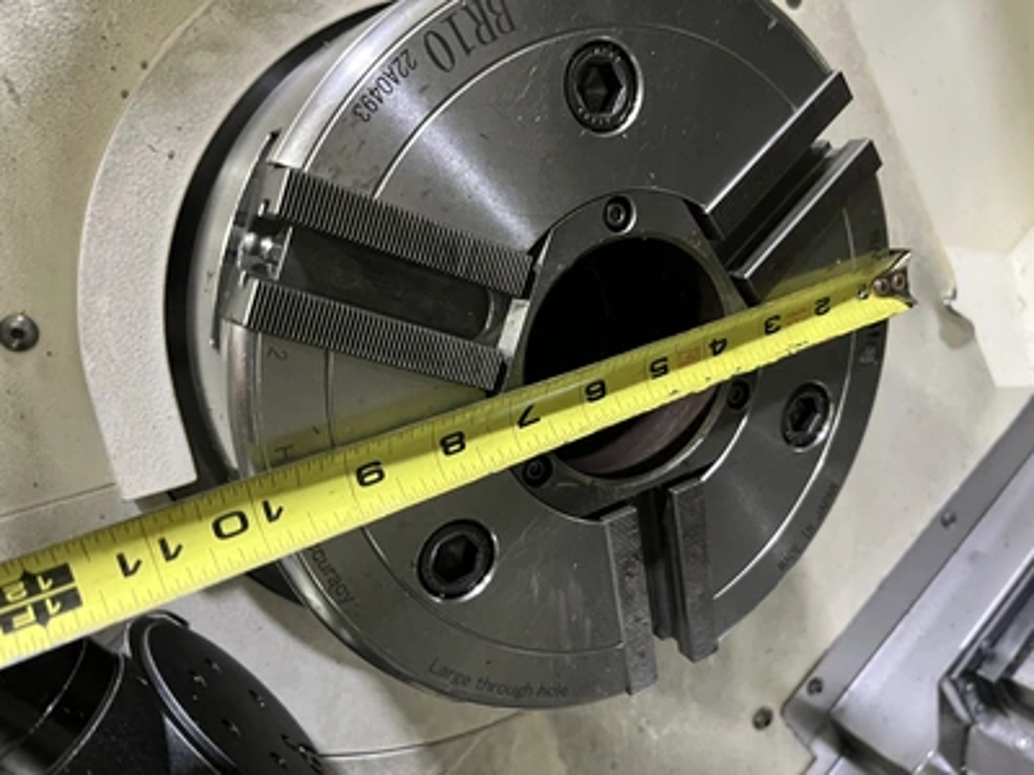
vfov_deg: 53.1
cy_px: 388
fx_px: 777
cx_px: 517
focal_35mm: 26
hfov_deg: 67.3
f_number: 1.6
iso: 640
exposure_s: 1/40
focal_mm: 5.1
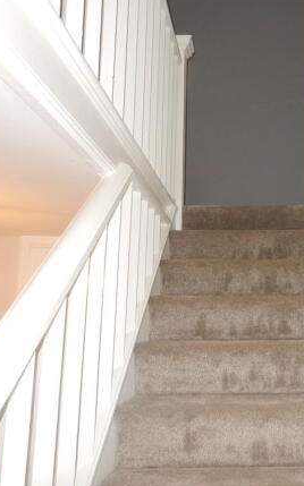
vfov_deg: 54.0
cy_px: 241
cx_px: 263
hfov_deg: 33.8
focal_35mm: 36
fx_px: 477
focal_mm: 4.5
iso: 200
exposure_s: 1/30
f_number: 3.7
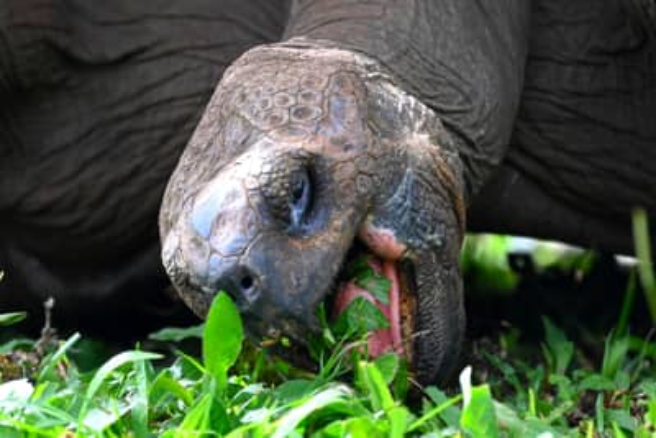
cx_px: 328
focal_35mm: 400
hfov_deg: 5.2
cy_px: 219
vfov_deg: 3.4
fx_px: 7291
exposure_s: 1/400
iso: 640
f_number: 7.1
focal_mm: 400
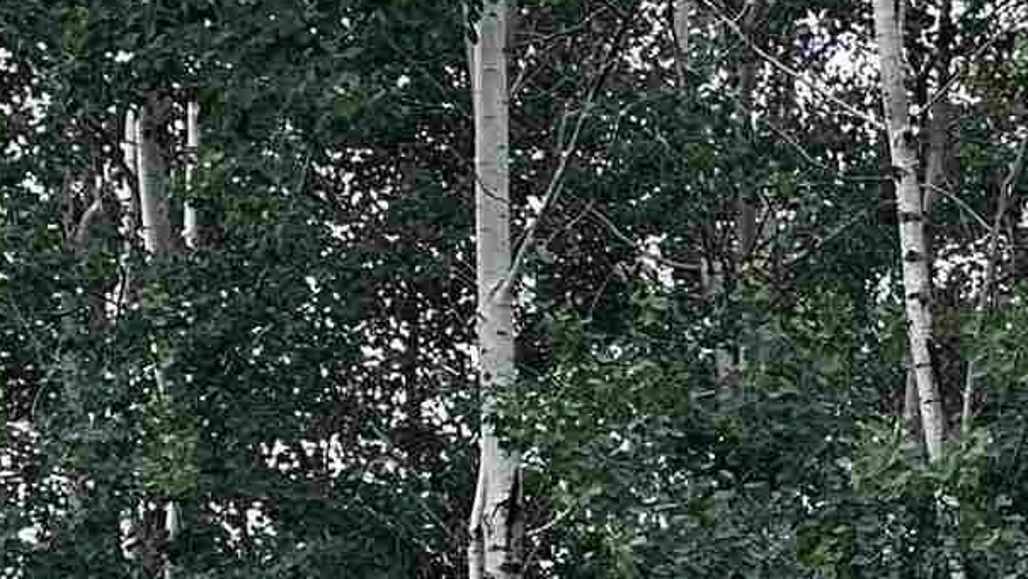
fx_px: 3626
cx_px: 1586
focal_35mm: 133
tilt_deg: +7.7
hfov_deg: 14.9
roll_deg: -0.8
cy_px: 1097
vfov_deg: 8.7
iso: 80
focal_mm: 6.86
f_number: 1.78
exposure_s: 1/694
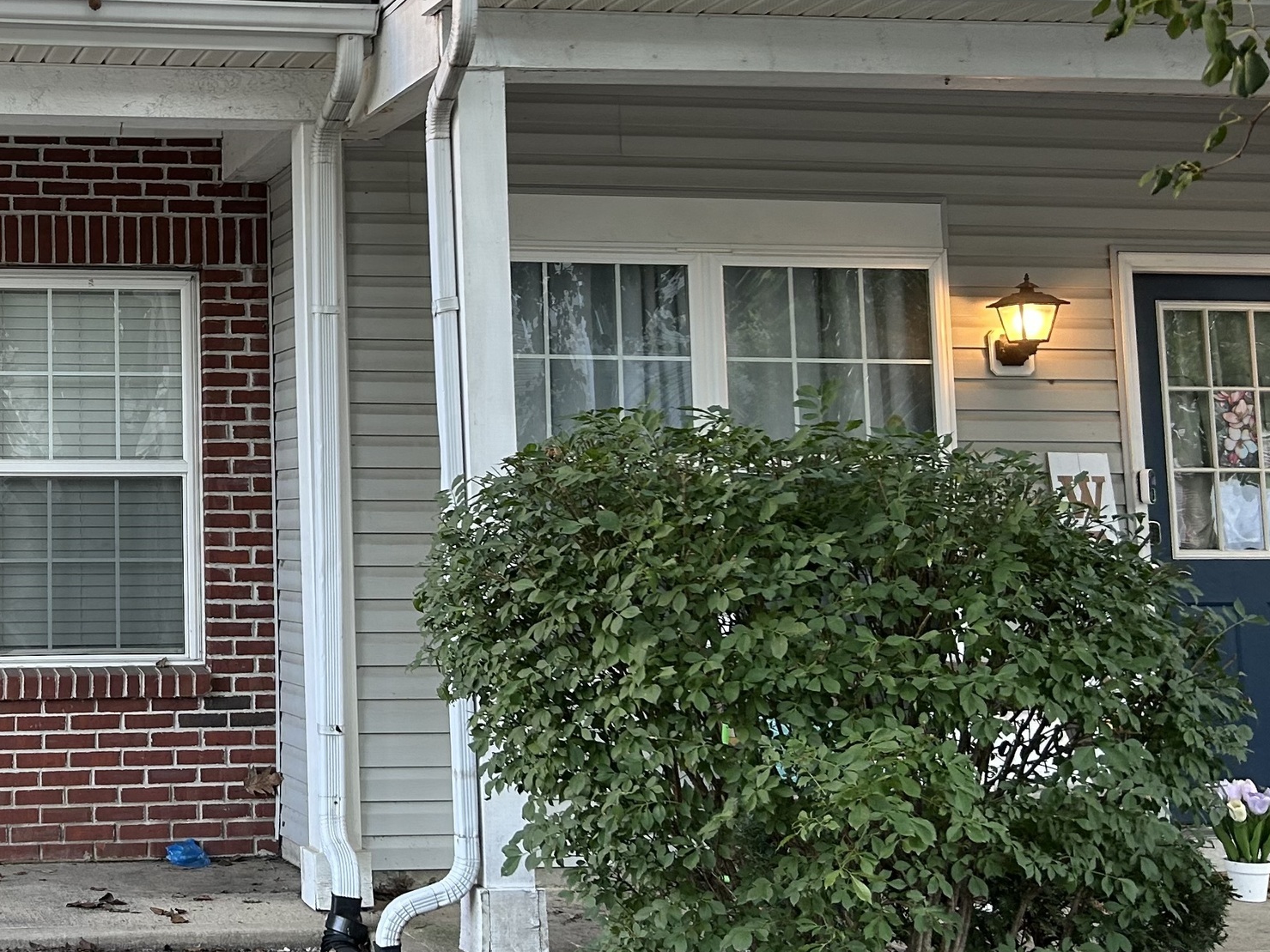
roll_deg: -0.5
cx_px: 68
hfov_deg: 33.2
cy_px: 326
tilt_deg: +6.2
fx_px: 1981
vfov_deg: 26.9
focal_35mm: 54
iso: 80
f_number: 1.5
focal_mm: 5.7
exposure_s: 1/121
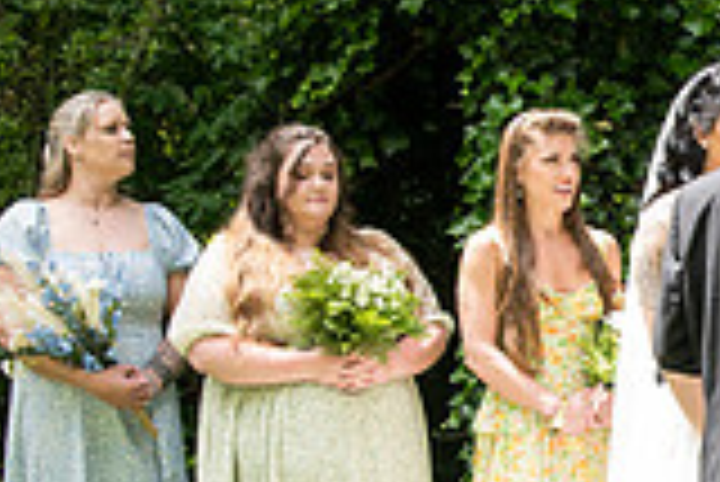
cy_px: 250
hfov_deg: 17.7
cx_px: 886
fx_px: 2182
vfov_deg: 12.6
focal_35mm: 109
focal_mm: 30
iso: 500
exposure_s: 1/400
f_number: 5
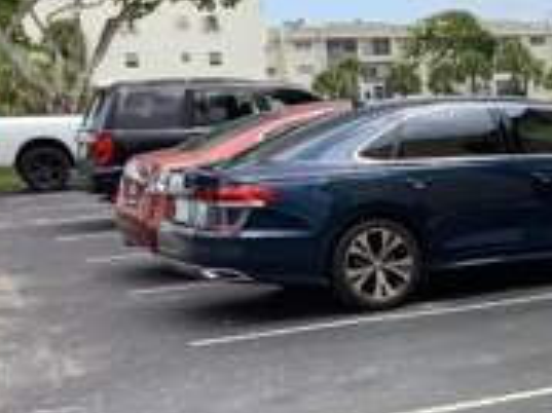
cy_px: 301
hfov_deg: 22.3
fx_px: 1323
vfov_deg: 17.7
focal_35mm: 83
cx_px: 604
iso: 25
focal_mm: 3.3
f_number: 2.4
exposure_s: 1/500
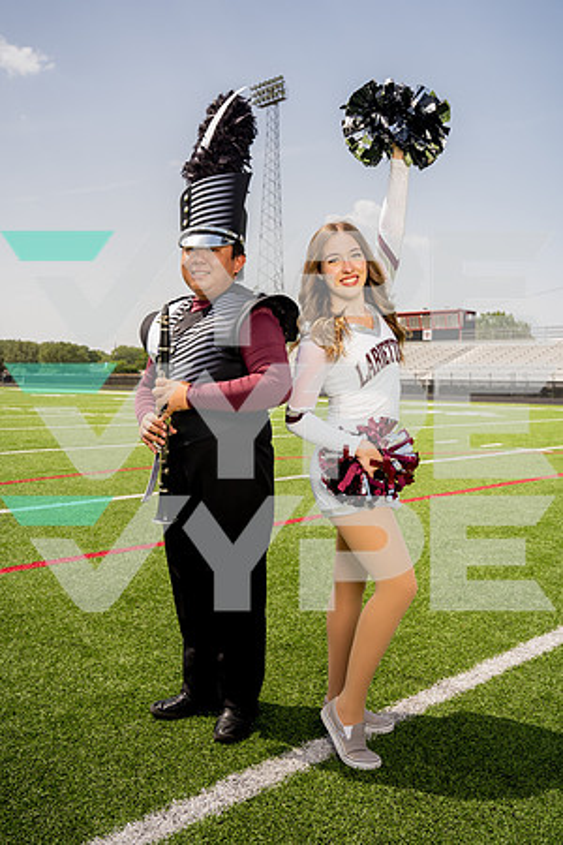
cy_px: 422
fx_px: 774
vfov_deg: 57.2
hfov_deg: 40.0
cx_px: 282
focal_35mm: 33
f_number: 7.1
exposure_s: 1/250
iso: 50
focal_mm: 33
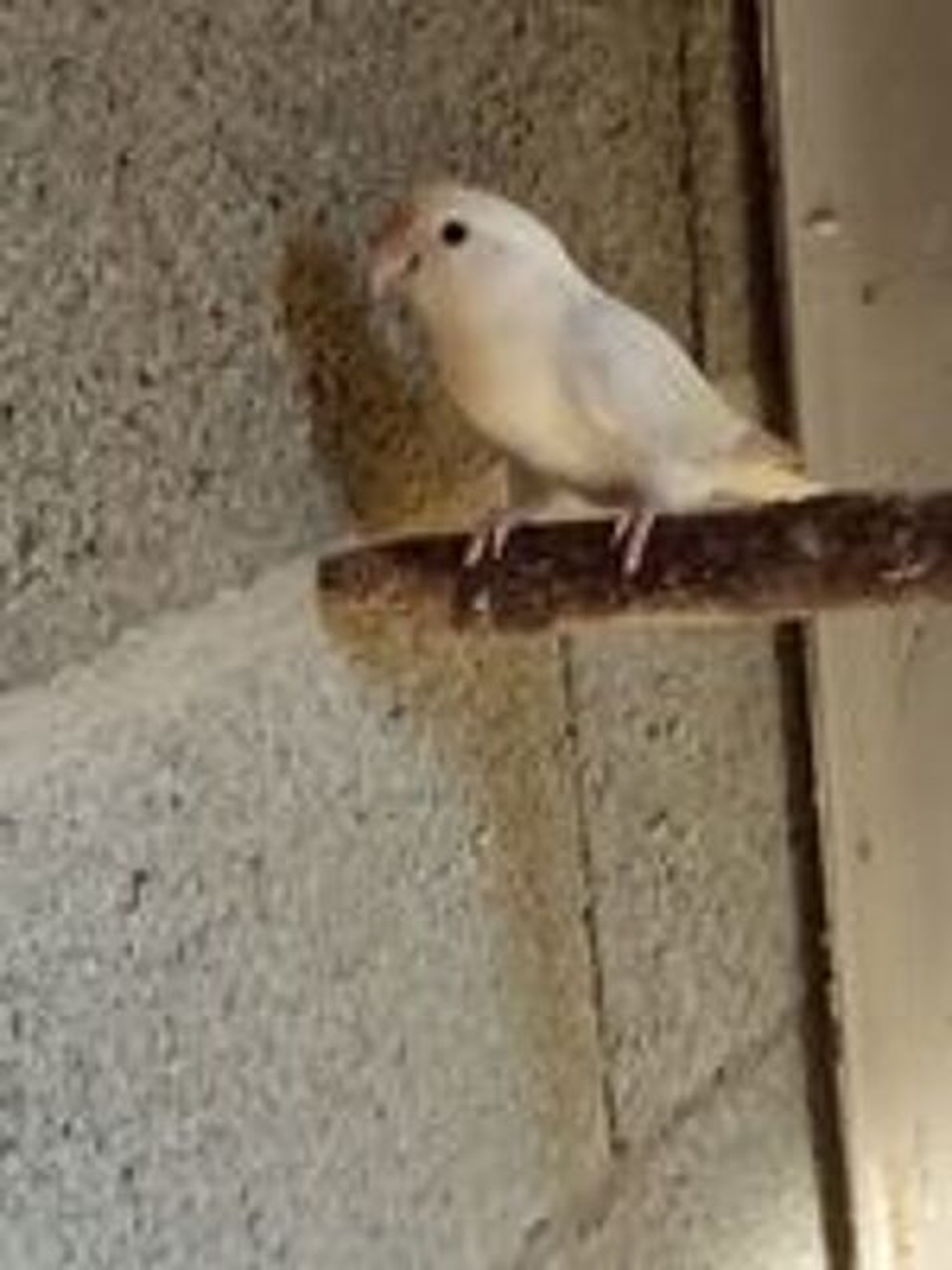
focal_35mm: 91
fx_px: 3337
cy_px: 635
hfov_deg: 16.2
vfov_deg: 21.5
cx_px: 476
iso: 1911
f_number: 1.7
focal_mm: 5.24
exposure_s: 1/25
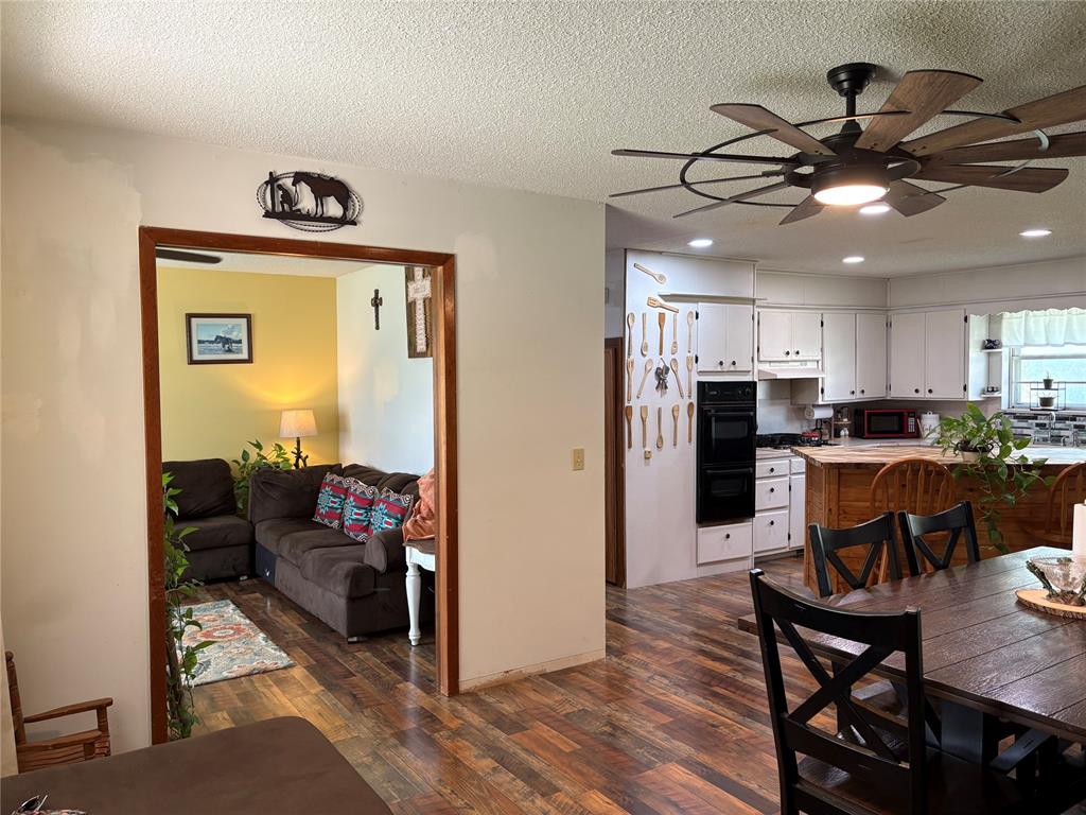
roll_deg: +0.7
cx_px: 543
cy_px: 408
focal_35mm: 26
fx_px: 816
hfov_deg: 67.3
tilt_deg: -1.8
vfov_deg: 53.1
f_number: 1.6
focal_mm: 5.96
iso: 100
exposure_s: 1/60
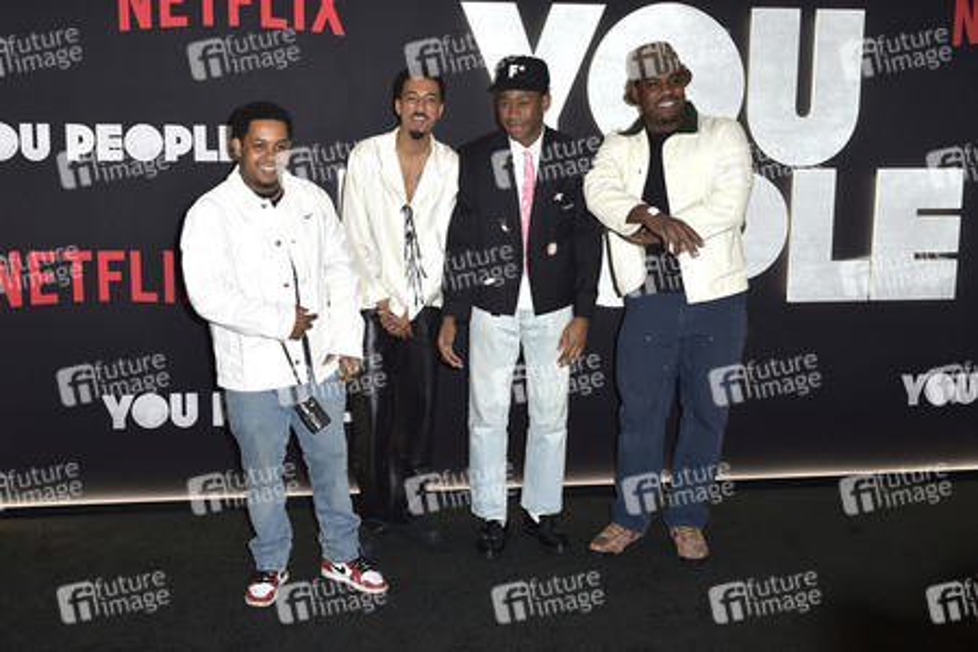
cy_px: 326
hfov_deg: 58.7
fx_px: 869
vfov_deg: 41.1
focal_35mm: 32
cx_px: 489
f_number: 6.3
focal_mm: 32
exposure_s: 1/250
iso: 500
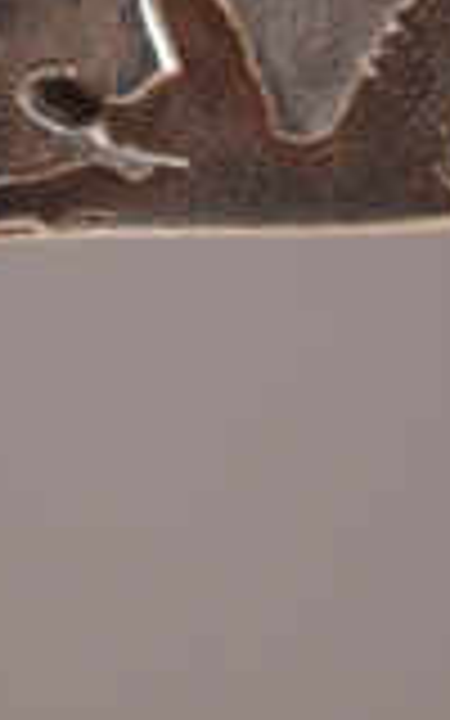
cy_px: -184
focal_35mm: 264
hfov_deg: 5.0
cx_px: 256
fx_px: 5172
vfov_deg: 7.9
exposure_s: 1/30
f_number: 5.6
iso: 280
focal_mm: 55
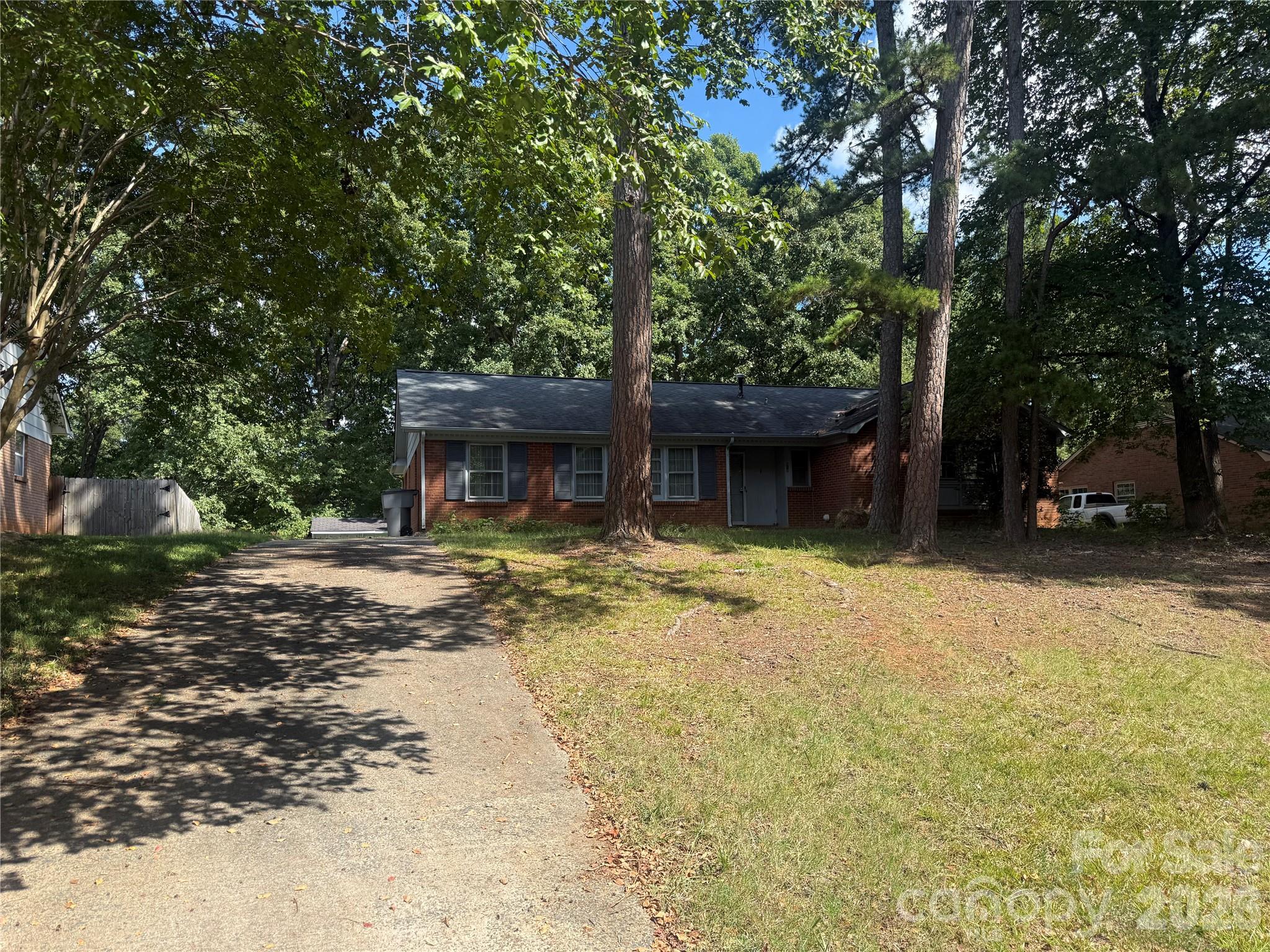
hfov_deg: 71.6
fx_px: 881
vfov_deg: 56.8
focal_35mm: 24
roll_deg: +0.8
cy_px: 476
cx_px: 635
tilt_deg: +4.2
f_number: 1.78
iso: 80
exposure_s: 1/1618
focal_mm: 6.76
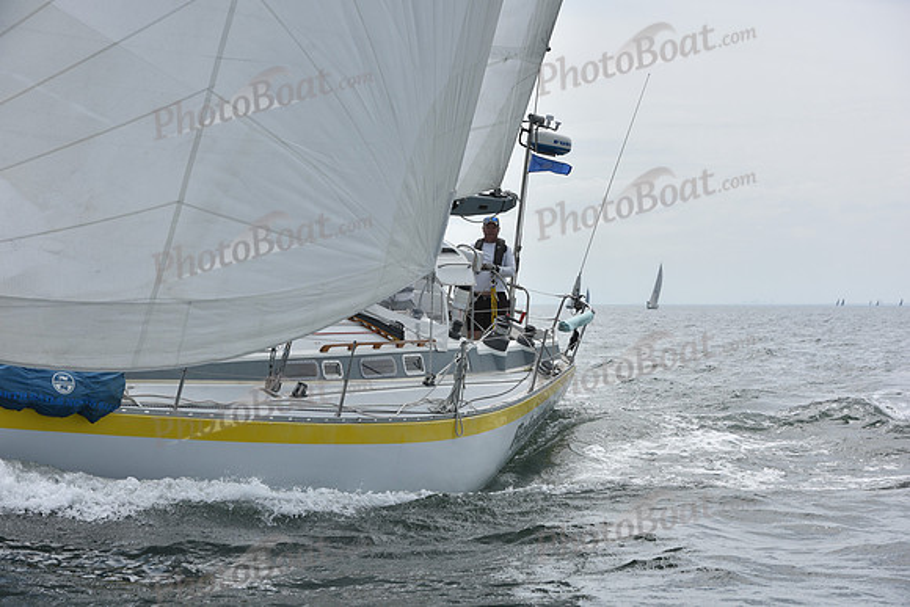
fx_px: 1770
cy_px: 304
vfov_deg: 19.5
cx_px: 455
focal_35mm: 70
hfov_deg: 28.8
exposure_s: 1/1250
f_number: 7.1
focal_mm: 70
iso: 200
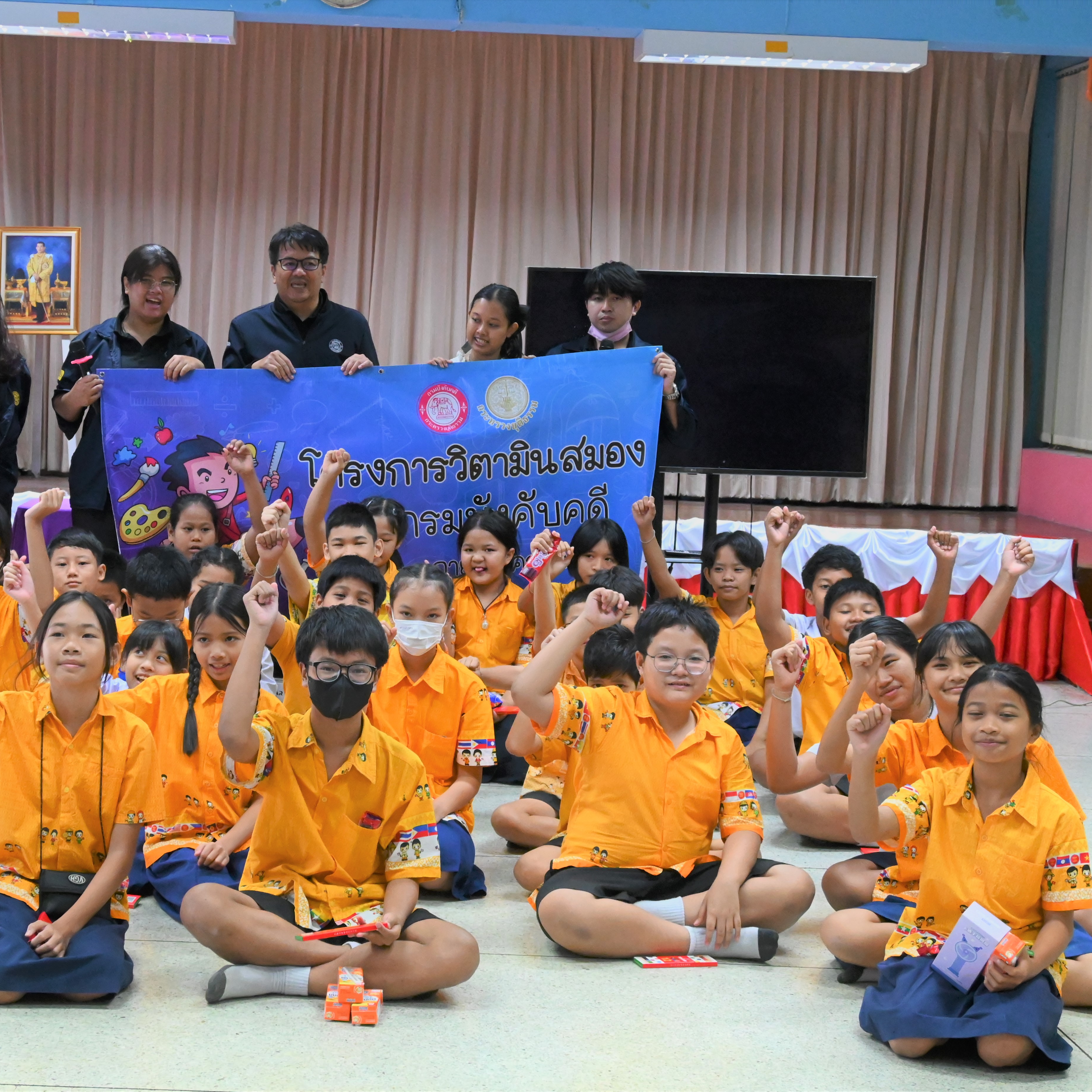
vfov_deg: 28.5
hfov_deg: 28.2
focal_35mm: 60
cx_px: 346
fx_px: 2153
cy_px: 546
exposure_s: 1/160
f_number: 5.6
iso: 5000
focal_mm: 31.5
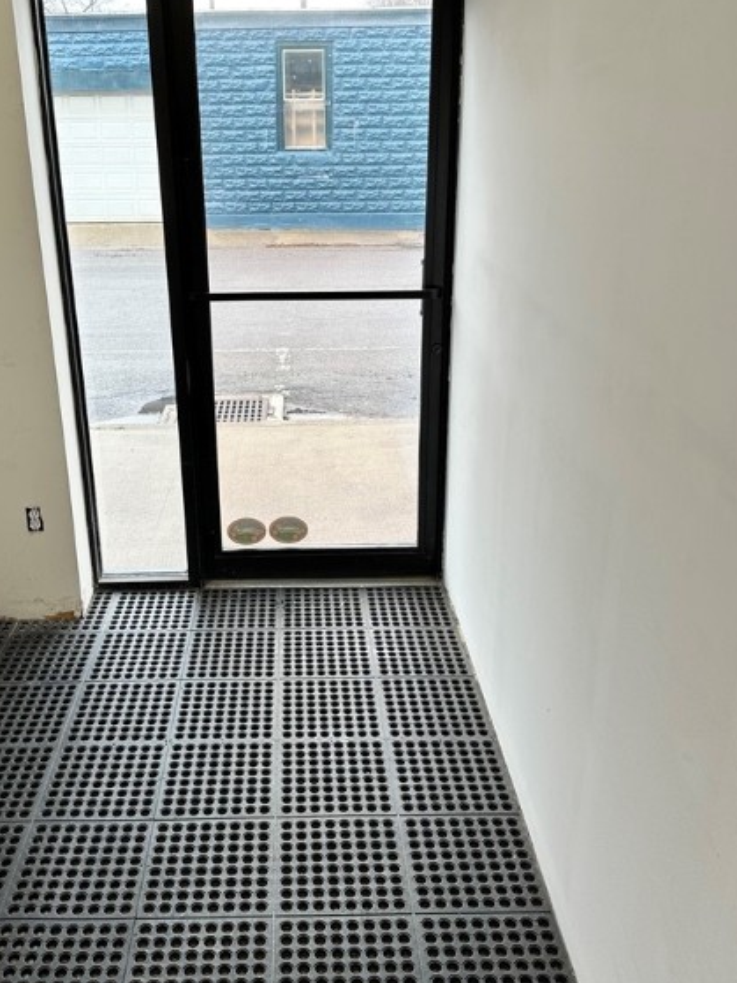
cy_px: 440
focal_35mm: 33
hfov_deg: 42.7
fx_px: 937
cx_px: 299
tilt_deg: -18.9
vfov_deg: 55.2
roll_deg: +0.9
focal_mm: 6.86
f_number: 1.78
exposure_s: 1/120
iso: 64
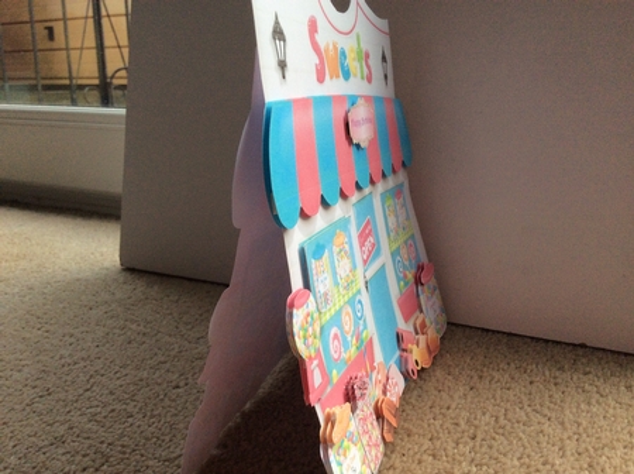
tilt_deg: -16.2
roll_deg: +0.9
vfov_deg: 44.0
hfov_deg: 56.9
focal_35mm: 32
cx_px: 317
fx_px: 585
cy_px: 237
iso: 64
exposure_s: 1/100
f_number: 2.4
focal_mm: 3.3
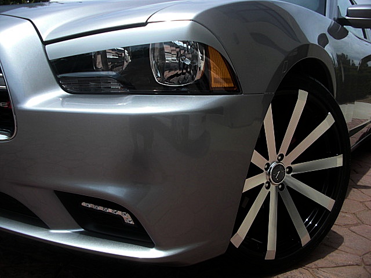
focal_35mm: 36
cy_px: 139
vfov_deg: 39.7
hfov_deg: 51.4
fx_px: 386
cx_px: 186
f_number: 2.8
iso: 50
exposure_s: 1/640
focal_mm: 6.3
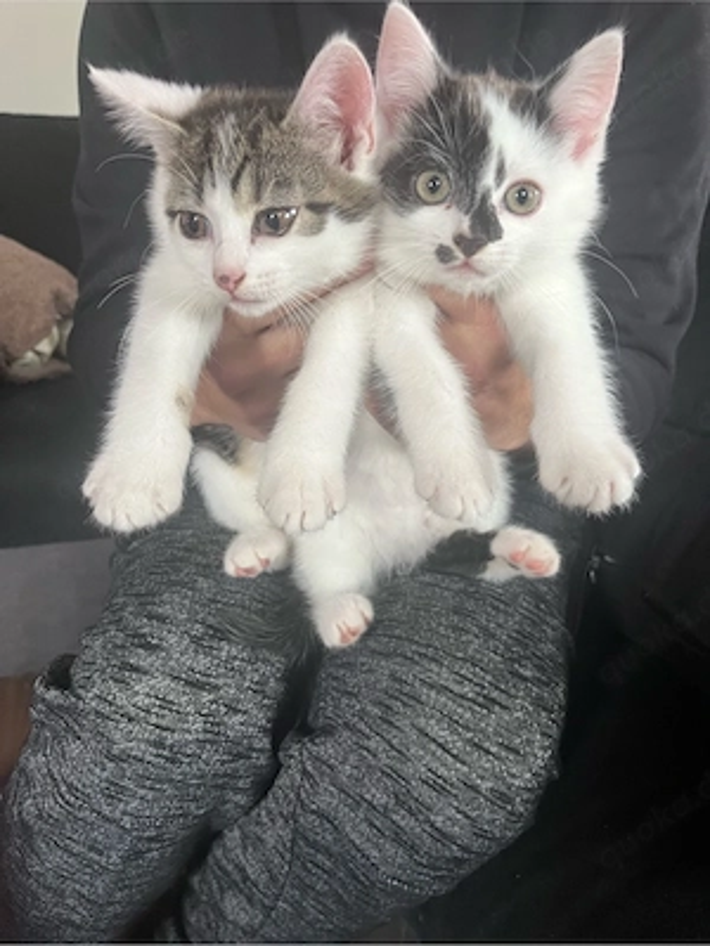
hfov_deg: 53.1
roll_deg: -2.2
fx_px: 711
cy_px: 473
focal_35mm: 26
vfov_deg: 67.3
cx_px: 355
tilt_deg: -18.7
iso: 250
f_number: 1.6
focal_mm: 5.1
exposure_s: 1/60
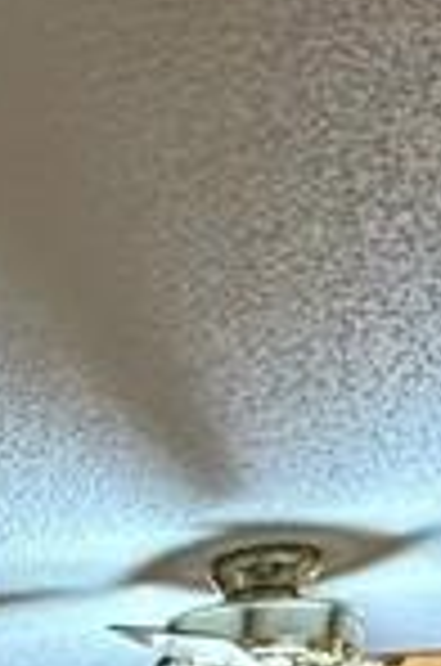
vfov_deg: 14.6
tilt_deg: -10.9
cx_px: -495
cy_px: 1512
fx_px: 1864
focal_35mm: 101
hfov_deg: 11.8
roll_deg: +0.2
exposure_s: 1/60
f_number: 2.2
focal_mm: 2.22
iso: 640
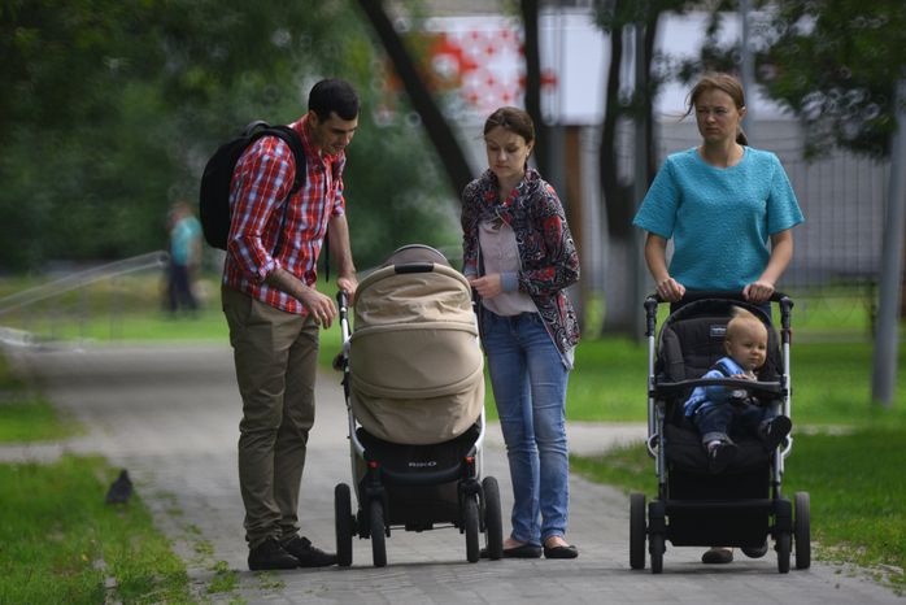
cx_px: 453
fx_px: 12588
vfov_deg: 2.8
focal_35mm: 500
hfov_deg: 4.1
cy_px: 302
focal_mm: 500
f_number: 8
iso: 800
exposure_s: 1/500
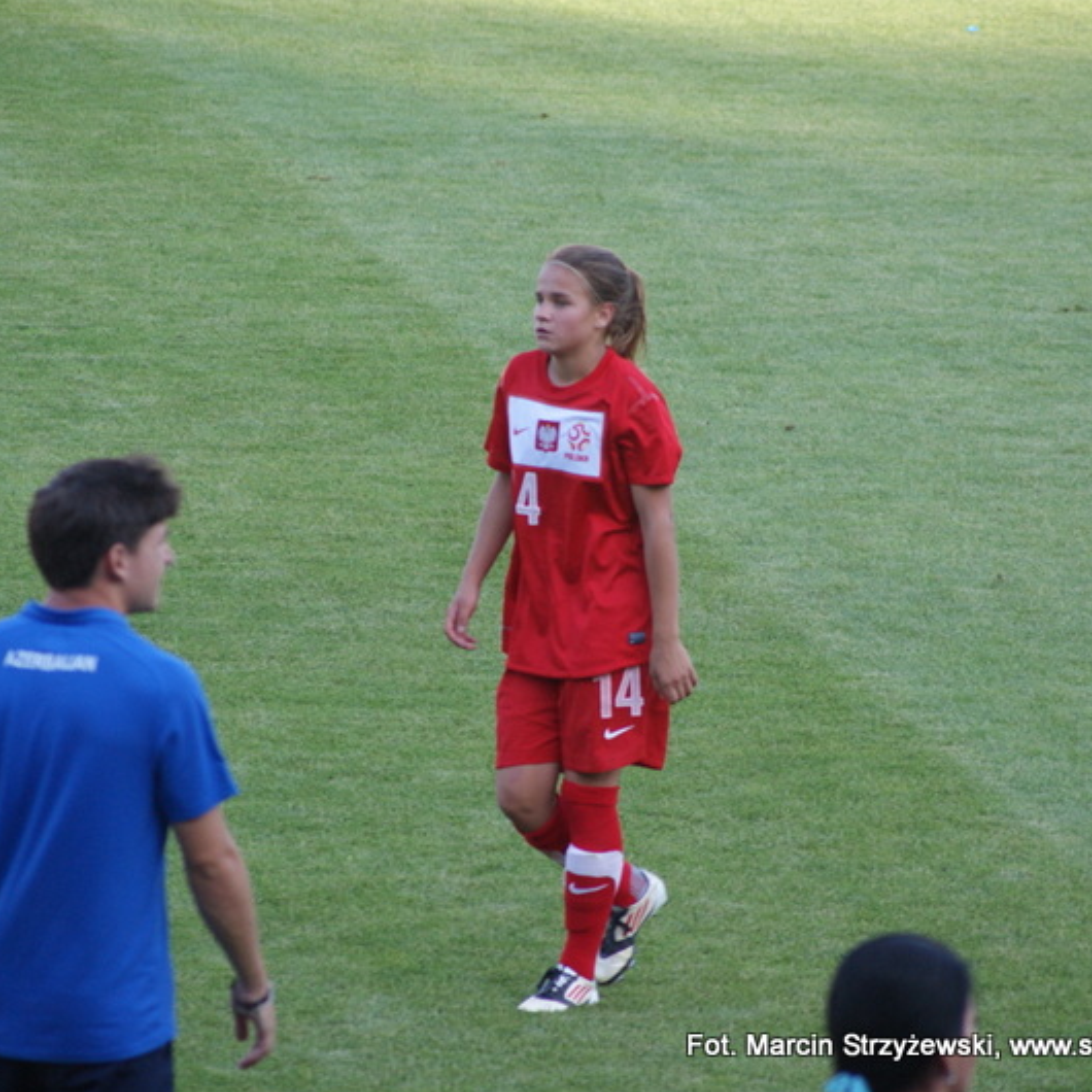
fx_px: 13741
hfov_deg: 4.6
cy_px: 547
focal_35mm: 385
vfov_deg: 4.6
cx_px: 546
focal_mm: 200
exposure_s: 1/320
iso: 400
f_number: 5.6
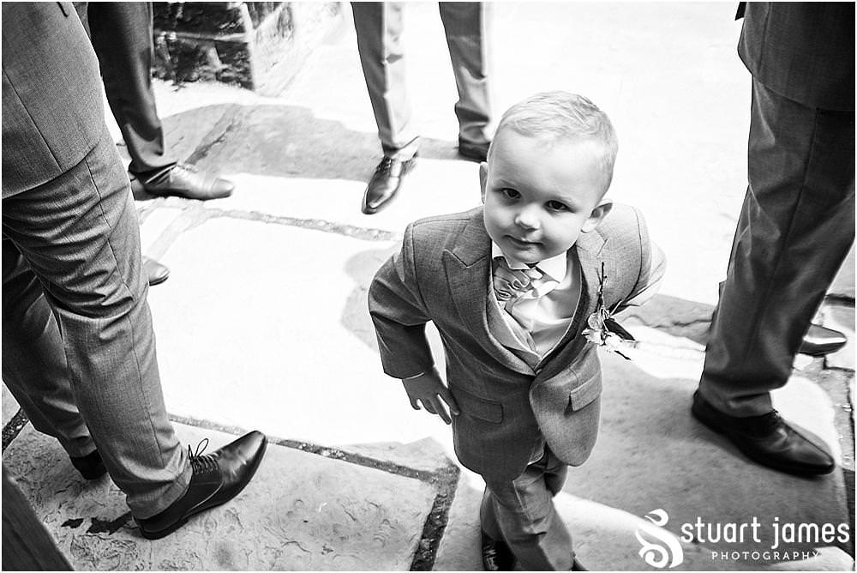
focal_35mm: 35
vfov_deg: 37.9
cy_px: 286
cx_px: 428
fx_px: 834
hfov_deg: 54.4
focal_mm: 23
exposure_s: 1/4000
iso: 640
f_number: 1.6
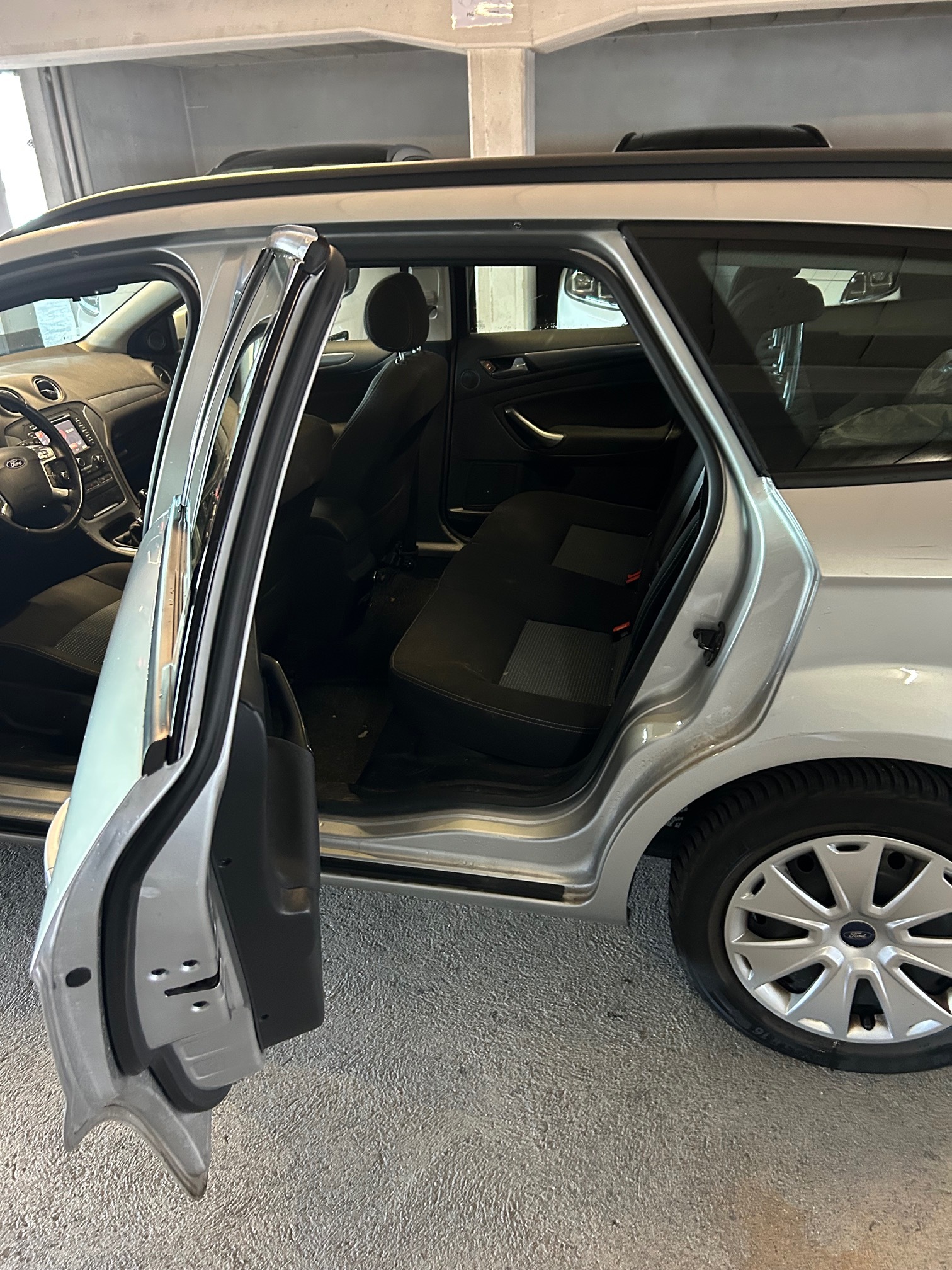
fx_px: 953
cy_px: 635
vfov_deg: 67.3
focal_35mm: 26
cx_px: 476
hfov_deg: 53.1
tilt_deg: -26.2
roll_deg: +2.7
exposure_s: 1/33
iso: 500
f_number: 1.5
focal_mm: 5.7
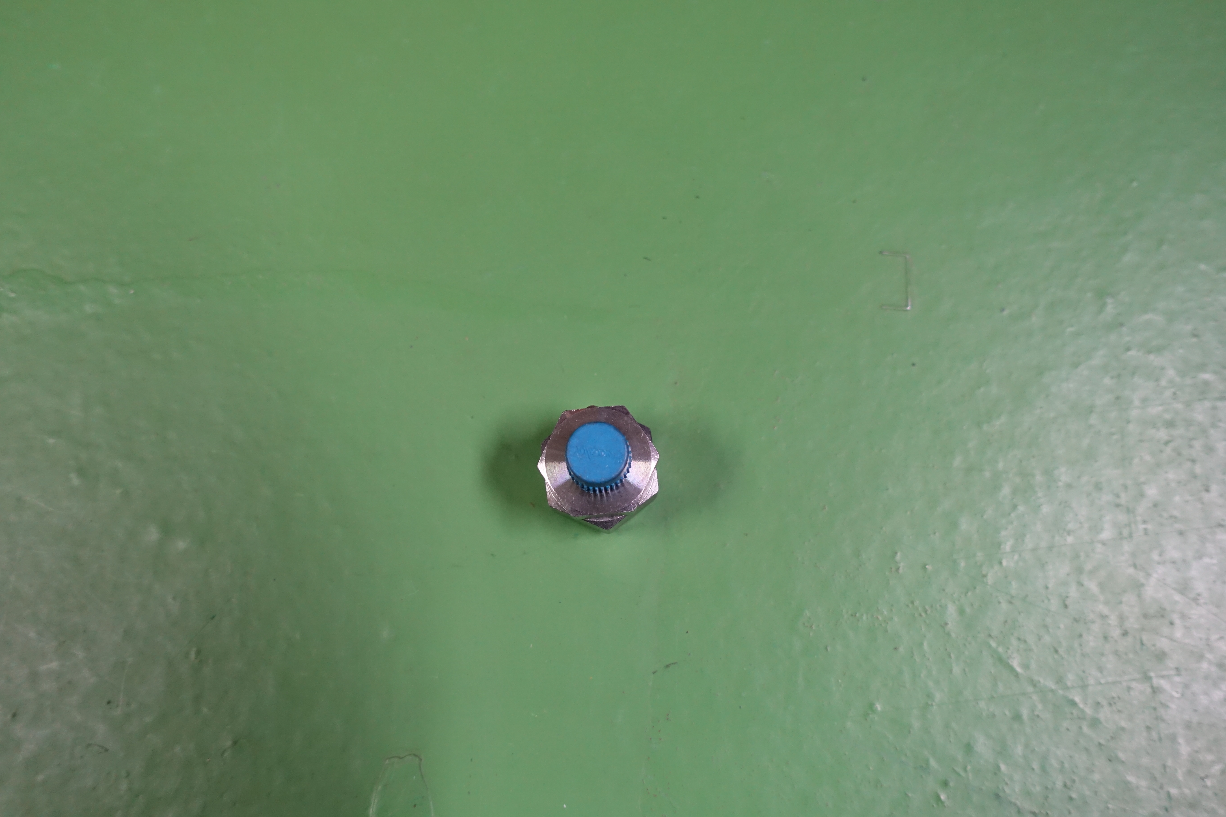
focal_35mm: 31
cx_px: 613
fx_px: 1056
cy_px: 408
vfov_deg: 42.3
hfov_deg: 60.3
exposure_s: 1/40
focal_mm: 11.22
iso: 640
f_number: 2.5
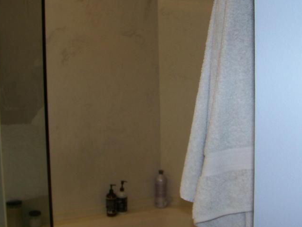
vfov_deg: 25.2
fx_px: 506
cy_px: 118
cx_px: 124
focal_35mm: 58
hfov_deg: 33.1
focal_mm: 5.85
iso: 64
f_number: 2.8
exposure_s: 1/30
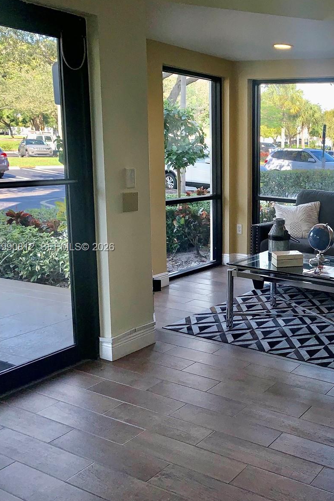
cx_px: 324
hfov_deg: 33.3
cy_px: 248
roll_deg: -2.2
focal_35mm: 37
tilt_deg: -10.9
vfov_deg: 51.9
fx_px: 515
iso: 25
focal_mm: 4.25
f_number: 1.8
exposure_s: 1/278
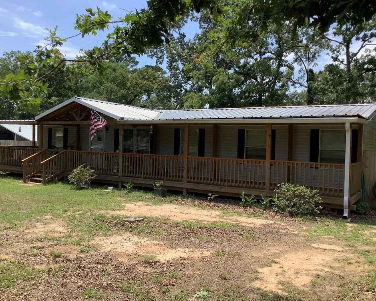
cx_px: 197
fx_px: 367
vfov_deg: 44.5
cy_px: 149
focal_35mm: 33
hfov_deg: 54.2
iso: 25
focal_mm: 3.3
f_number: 2.4
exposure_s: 1/586
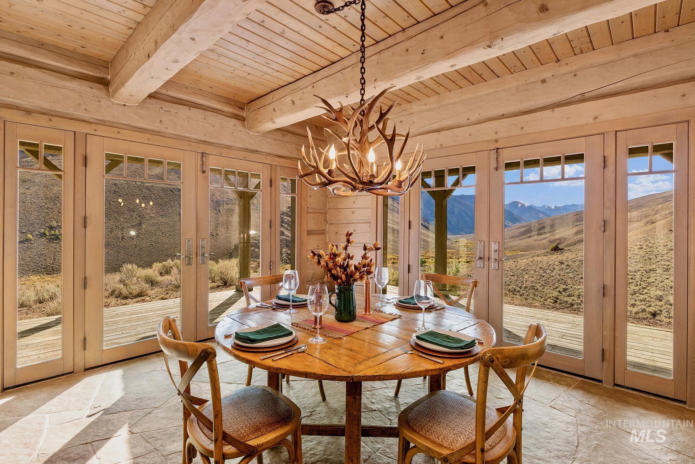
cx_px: 348
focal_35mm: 17
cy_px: 232
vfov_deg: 71.1
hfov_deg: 94.0
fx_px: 324
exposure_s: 1/50
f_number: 9
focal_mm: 11.2
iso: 200
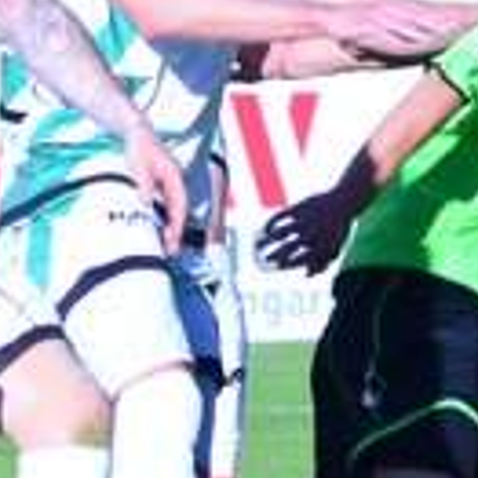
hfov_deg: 1.2
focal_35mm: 1449
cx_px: -248
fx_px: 22636
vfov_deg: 1.2
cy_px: -20
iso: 200
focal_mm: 165
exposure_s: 1/800
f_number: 5
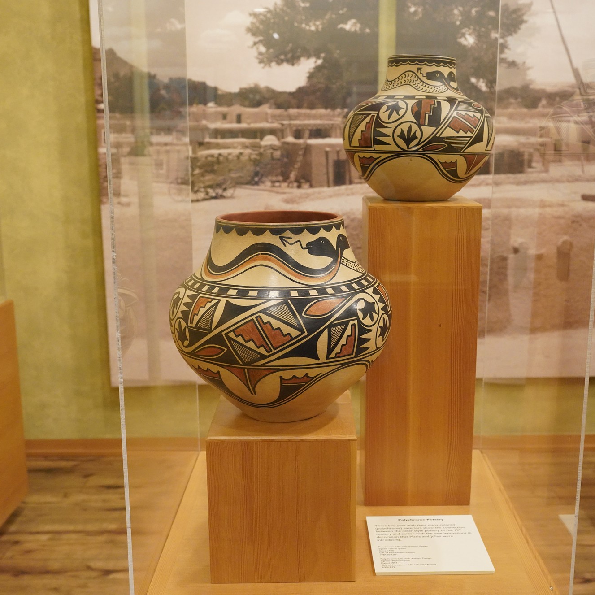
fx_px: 797
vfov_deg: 40.9
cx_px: 338
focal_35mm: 41
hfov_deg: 40.8
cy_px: 299
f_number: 5.6
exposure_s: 1/100
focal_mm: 32
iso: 6400
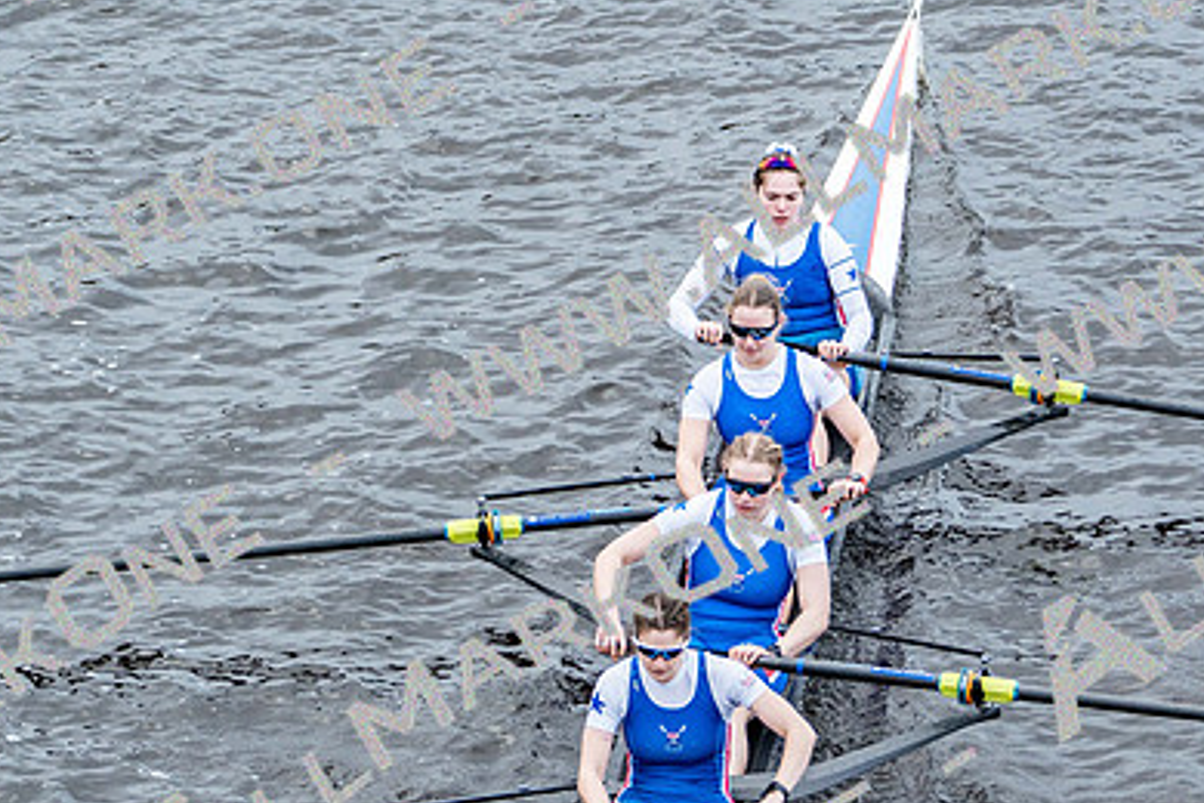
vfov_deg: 4.1
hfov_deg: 6.2
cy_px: 449
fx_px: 11203
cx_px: 778
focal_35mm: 335
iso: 1600
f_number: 5.6
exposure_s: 1/1250
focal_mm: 225
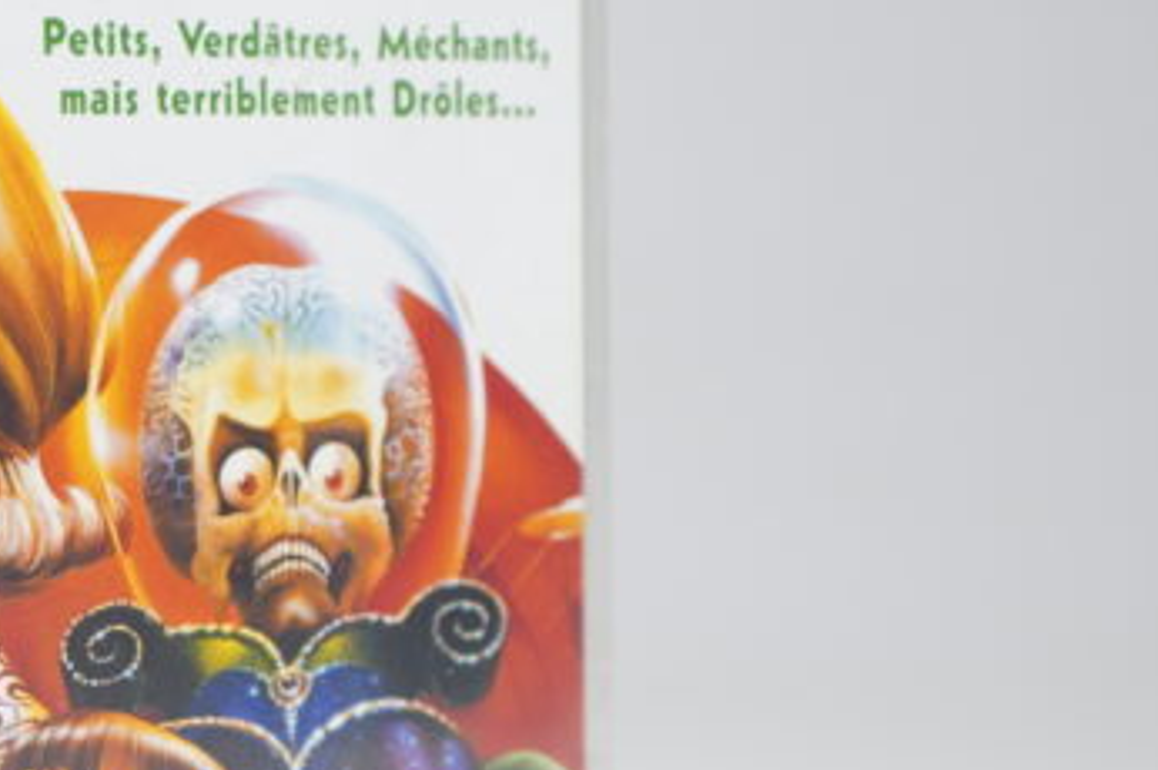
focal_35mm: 125
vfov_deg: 10.9
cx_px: 3
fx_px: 4017
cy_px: 472
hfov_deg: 16.1
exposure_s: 1/6
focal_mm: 36
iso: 64
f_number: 4
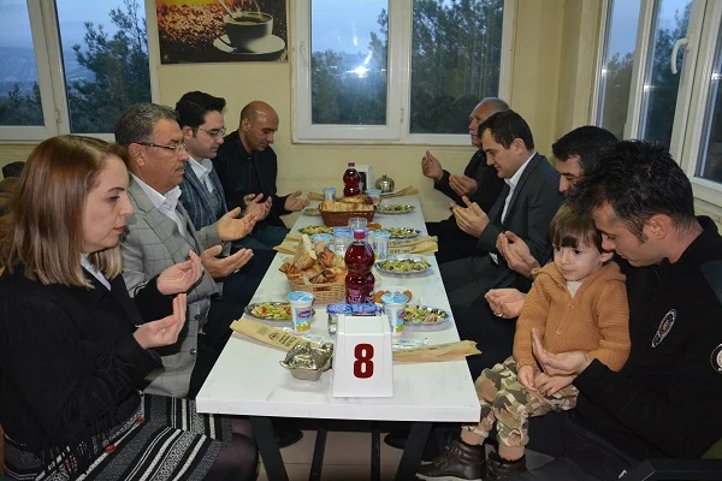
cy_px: 240
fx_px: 541
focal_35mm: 27
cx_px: 361
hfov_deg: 67.4
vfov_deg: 47.9
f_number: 3.5
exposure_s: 1/60
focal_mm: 18
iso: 720
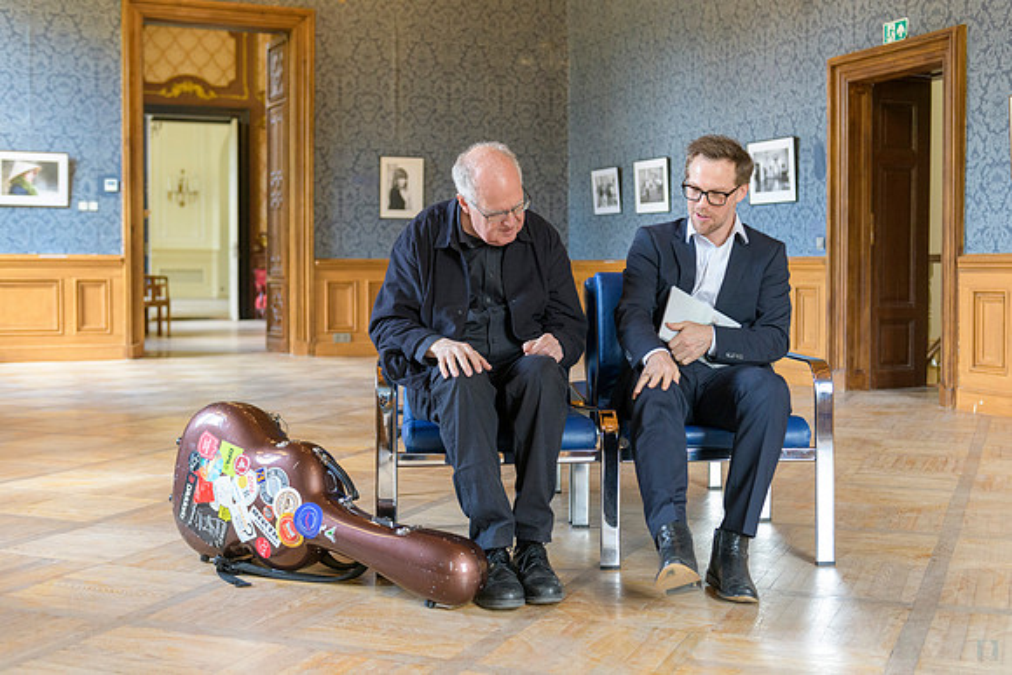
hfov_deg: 45.8
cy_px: 316
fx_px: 1196
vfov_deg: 31.5
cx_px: 538
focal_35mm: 43
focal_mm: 40
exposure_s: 1/80
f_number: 3.5
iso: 2500
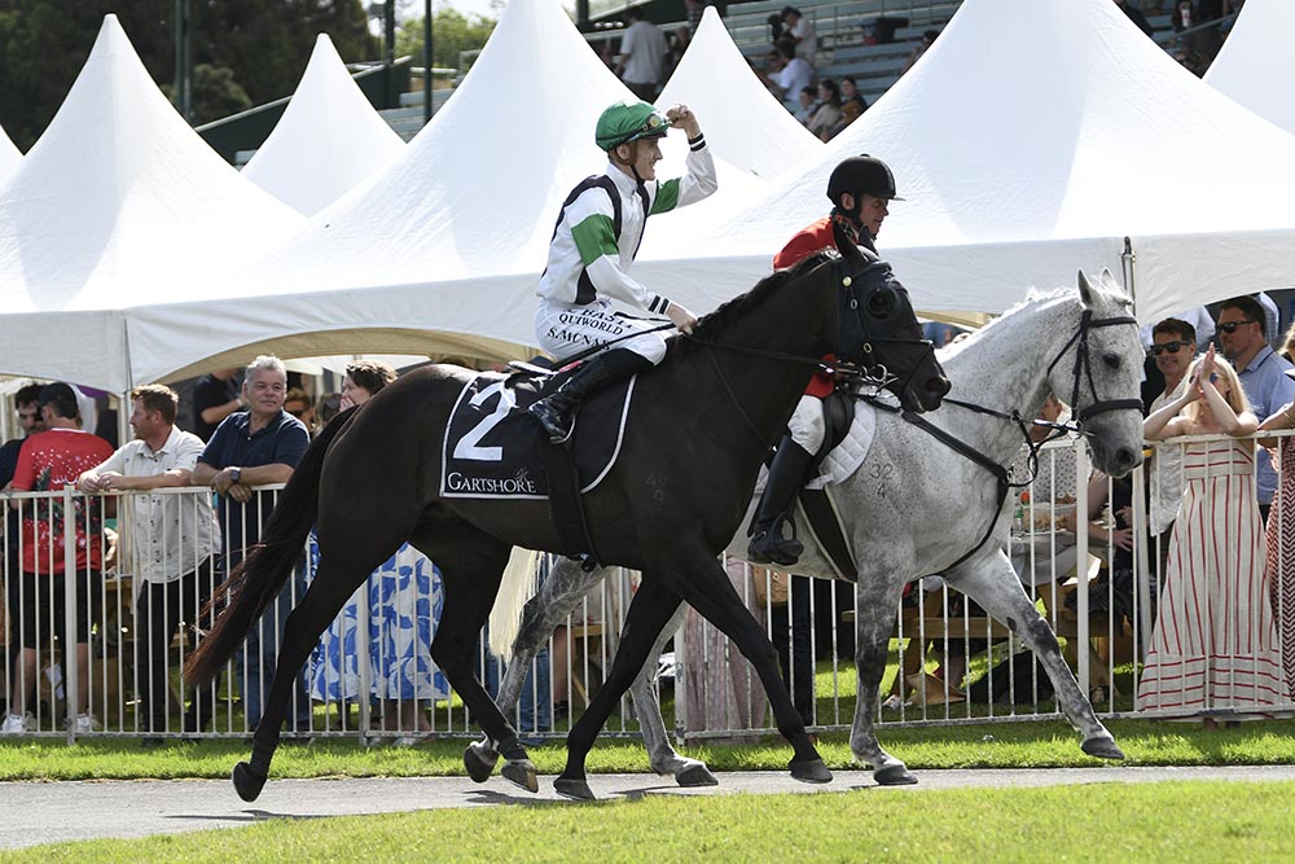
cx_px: 648
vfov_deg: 8.3
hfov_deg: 12.5
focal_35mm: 165
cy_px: 432
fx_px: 5936
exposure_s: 1/800
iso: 125
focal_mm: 110
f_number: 4
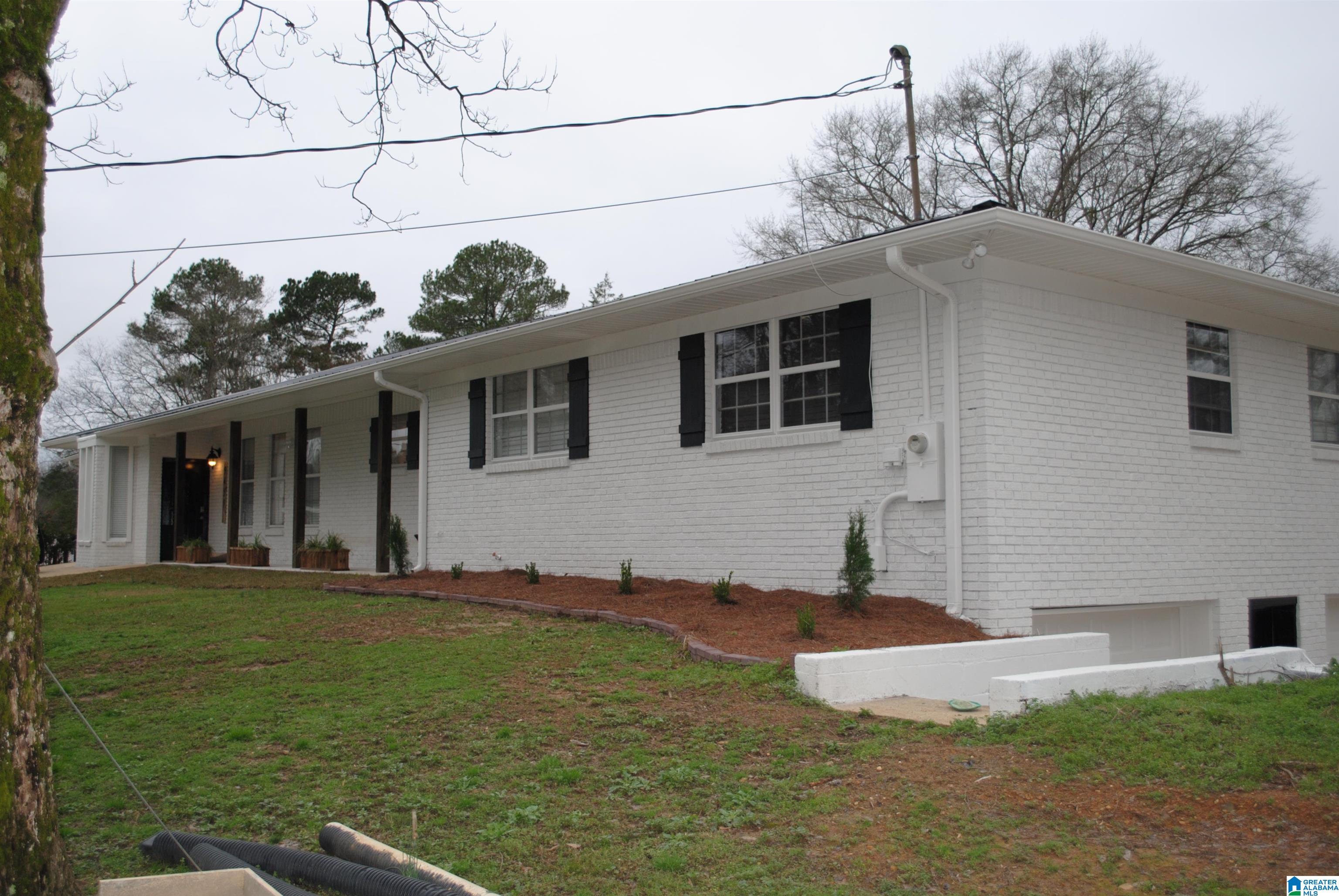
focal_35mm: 36
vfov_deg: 37.0
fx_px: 1341
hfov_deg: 53.1
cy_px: 448
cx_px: 670
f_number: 4
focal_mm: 24
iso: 200
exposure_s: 1/125
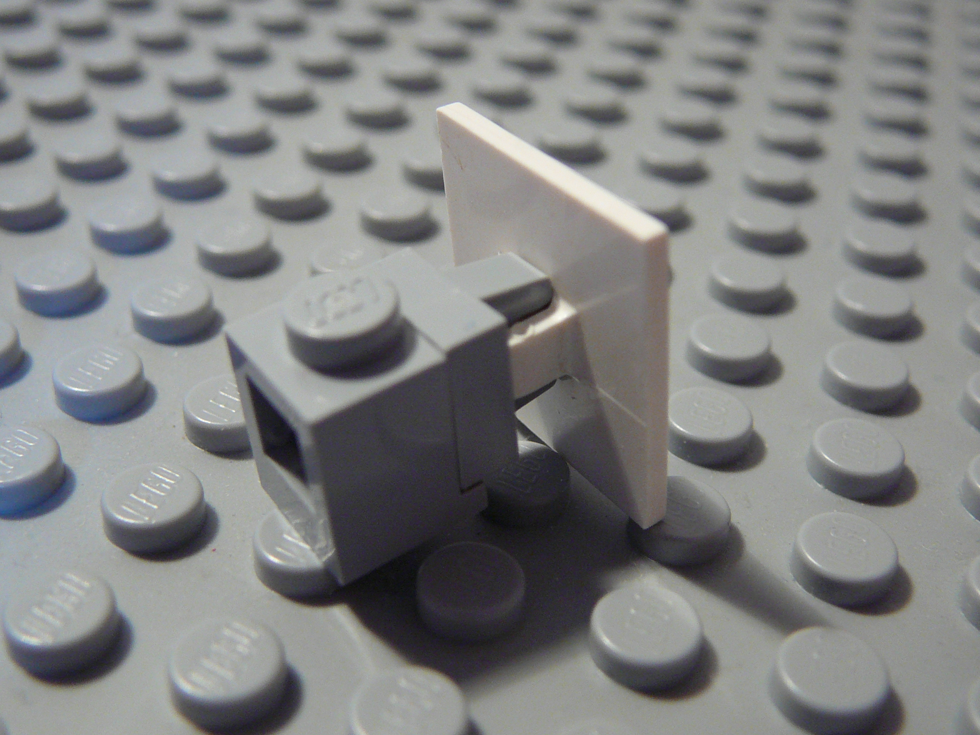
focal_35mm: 43
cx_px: 490
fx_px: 1217
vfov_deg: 33.6
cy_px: 368
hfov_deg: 43.9
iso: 200
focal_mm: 6.4
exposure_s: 1/30
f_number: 3.2
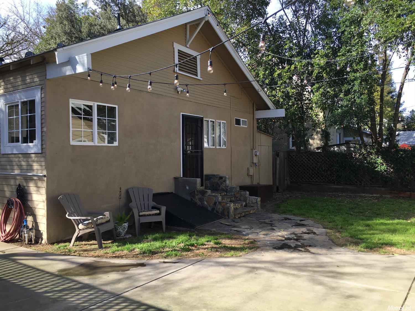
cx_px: 208
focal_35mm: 29
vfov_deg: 48.2
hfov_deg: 61.7
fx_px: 348
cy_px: 156
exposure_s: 1/496
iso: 25
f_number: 2.2
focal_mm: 4.15
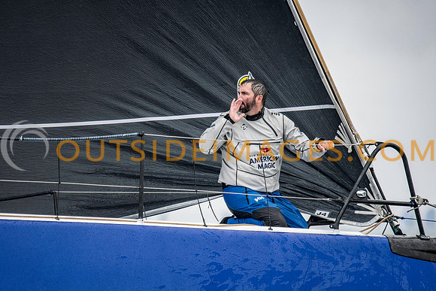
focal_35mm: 450
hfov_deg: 4.6
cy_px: 146
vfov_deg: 3.1
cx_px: 218
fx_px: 5451
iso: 400
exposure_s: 1/2000
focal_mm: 300
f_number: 4
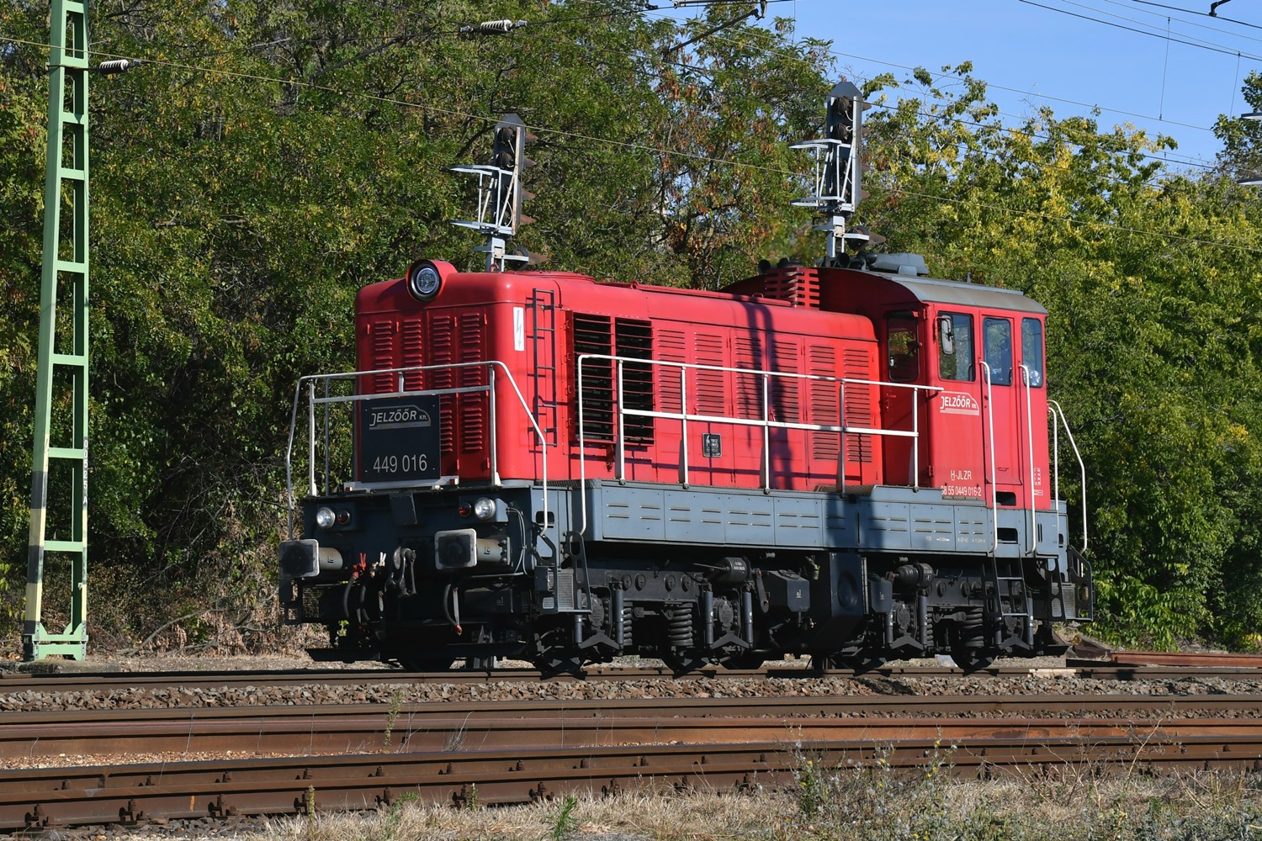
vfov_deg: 14.7
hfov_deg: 21.9
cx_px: 631
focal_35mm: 93
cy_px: 420
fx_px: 3260
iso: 200
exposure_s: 1/833
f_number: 8
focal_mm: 62
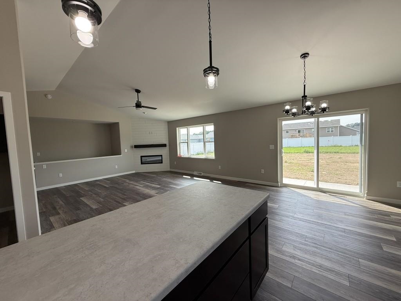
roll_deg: +1.7
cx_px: 200
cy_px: 150
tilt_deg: -2.0
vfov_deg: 85.7
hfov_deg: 102.1
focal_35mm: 14
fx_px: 162
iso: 64
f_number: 2.2
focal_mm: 2.22
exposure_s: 1/157
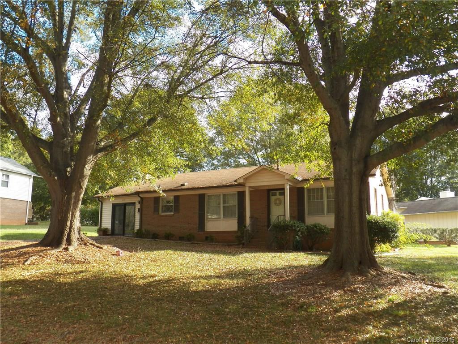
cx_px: 229
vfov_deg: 45.4
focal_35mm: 31
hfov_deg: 58.4
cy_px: 172
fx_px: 410
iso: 125
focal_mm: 5.5
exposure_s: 1/200
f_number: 4
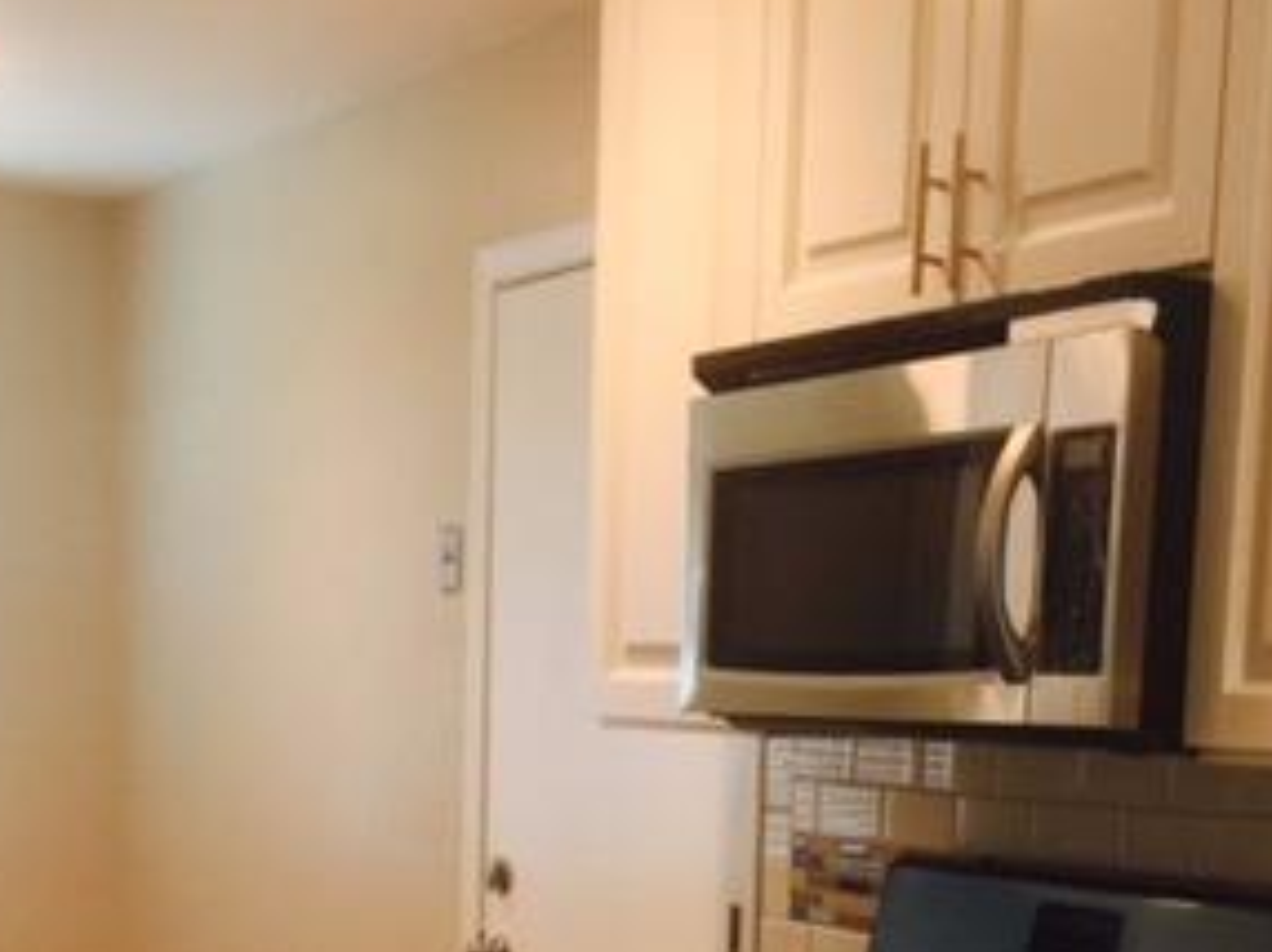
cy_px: 1050
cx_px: 645
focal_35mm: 65
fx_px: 2386
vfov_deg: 21.4
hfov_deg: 29.8
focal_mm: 4.15
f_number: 2.2
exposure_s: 1/15
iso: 32
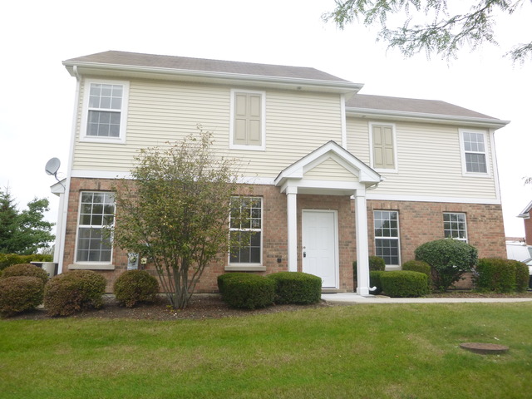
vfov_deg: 54.9
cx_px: 266
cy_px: 200
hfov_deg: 69.4
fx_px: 384
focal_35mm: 25
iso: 100
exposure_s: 1/200
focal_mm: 4.5
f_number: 3.9
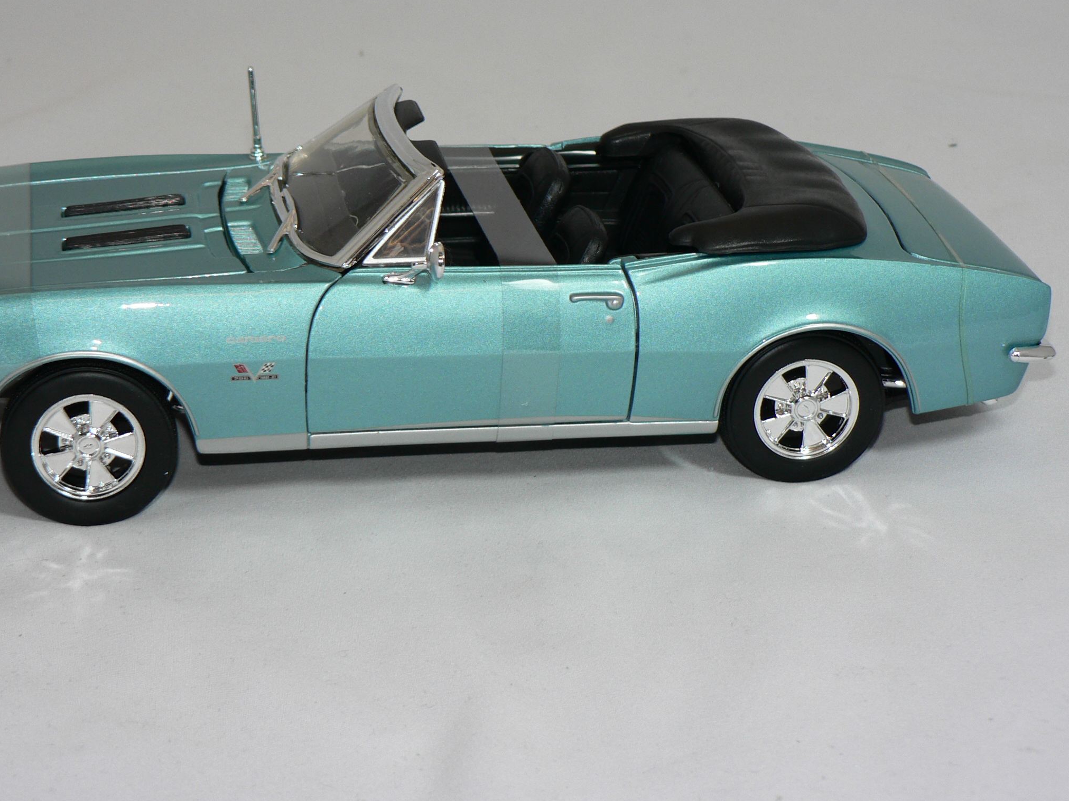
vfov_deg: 18.2
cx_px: 480
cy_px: 300
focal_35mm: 81
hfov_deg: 24.1
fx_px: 2501
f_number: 3.2
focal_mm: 10.7
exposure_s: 1/60
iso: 80
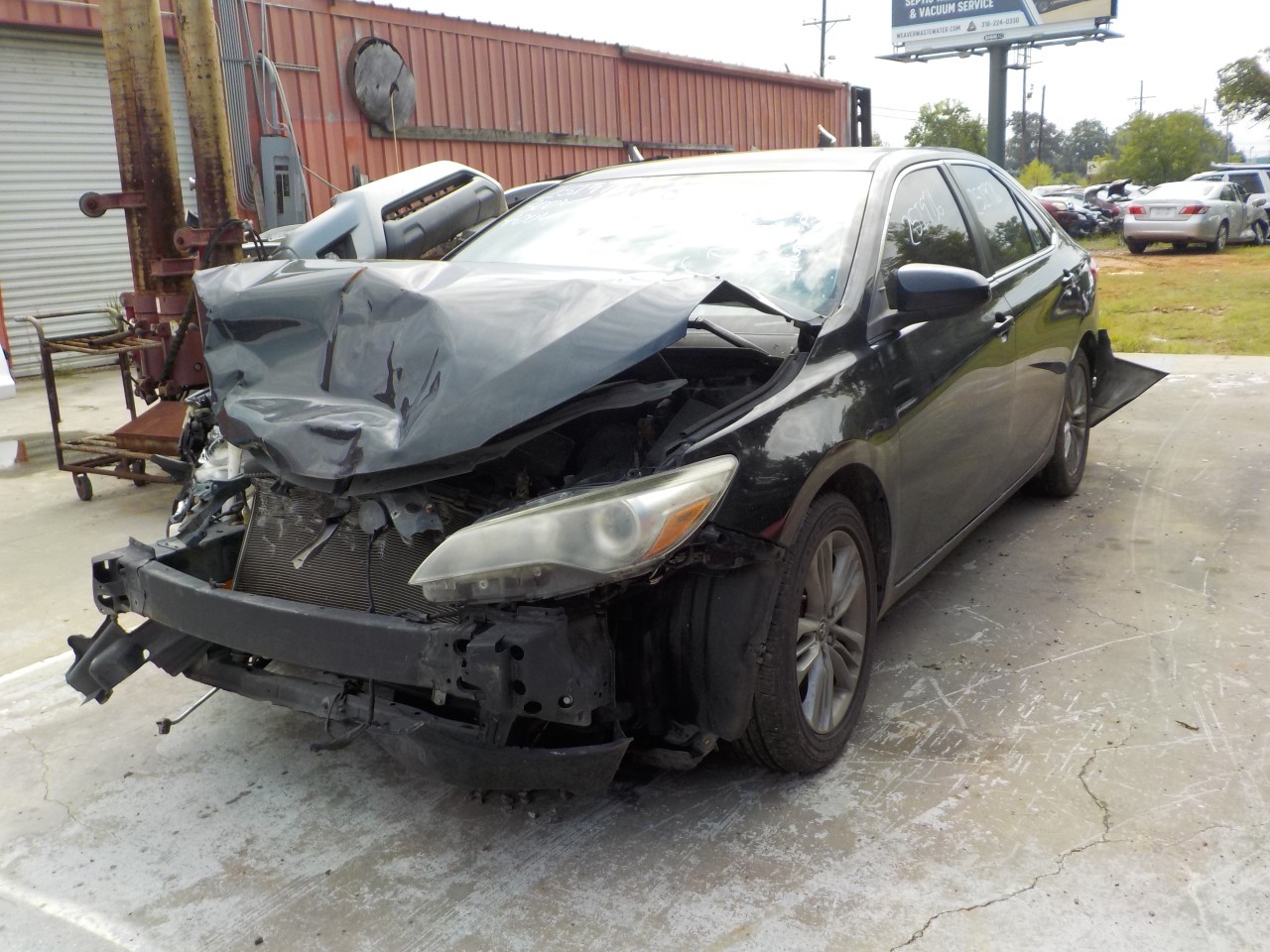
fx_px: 1101
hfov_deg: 60.0
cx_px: 635
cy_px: 476
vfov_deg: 46.8
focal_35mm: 30
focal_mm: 4.1
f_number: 3.3
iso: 125
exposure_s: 1/640
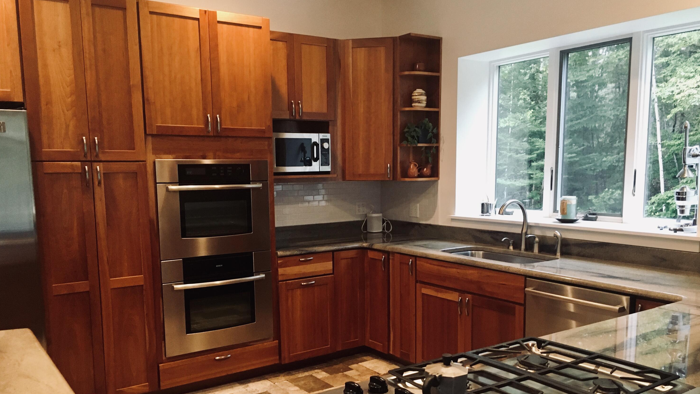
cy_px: 250
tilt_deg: -5.4
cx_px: 352
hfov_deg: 61.0
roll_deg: +1.7
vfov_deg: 36.4
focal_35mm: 32
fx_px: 594
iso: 160
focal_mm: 4.15
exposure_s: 1/30
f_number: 2.2
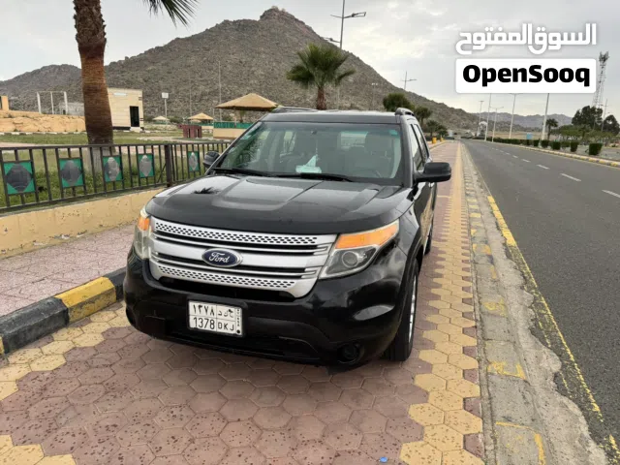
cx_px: 310
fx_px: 430
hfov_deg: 71.6
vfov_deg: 56.8
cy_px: 232
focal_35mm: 24
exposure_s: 1/539
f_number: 1.78
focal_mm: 6.76
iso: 80
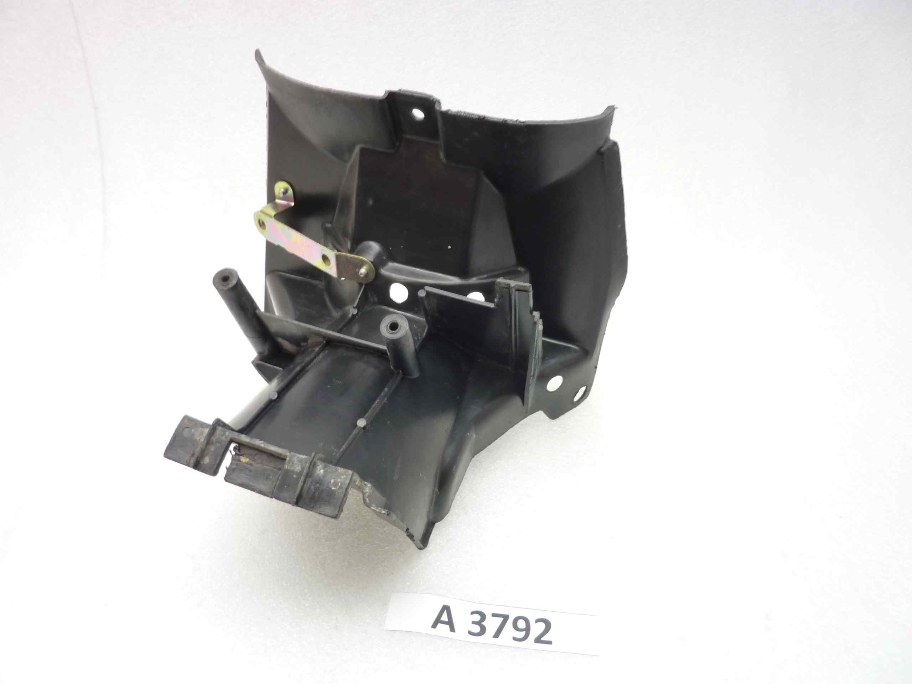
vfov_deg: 54.9
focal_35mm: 25
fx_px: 659
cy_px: 342
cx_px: 456
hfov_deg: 69.4
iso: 125
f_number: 3.3
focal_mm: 4.1
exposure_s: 1/8
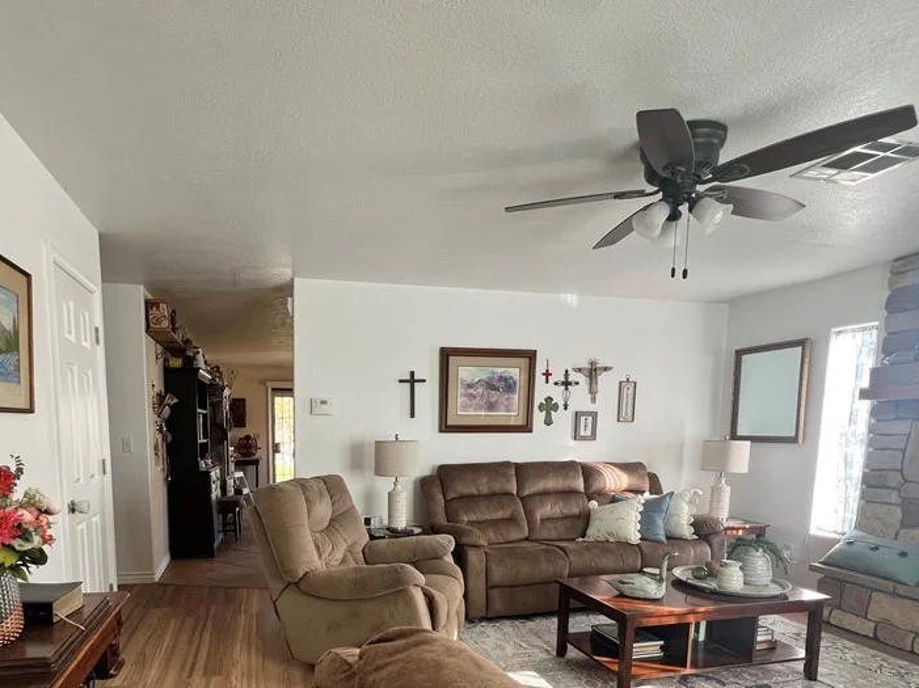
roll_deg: +0.1
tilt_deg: -7.4
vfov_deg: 65.5
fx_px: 504
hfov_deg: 83.8
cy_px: 493
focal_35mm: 19
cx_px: 375
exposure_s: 1/99
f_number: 1.8
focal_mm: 1.57
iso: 160
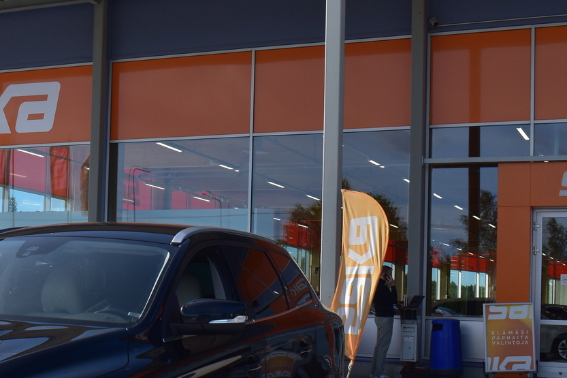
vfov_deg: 19.3
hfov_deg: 27.5
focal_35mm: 70
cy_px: 281
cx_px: 29
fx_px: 1102
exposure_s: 1/500
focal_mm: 24
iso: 360
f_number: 11
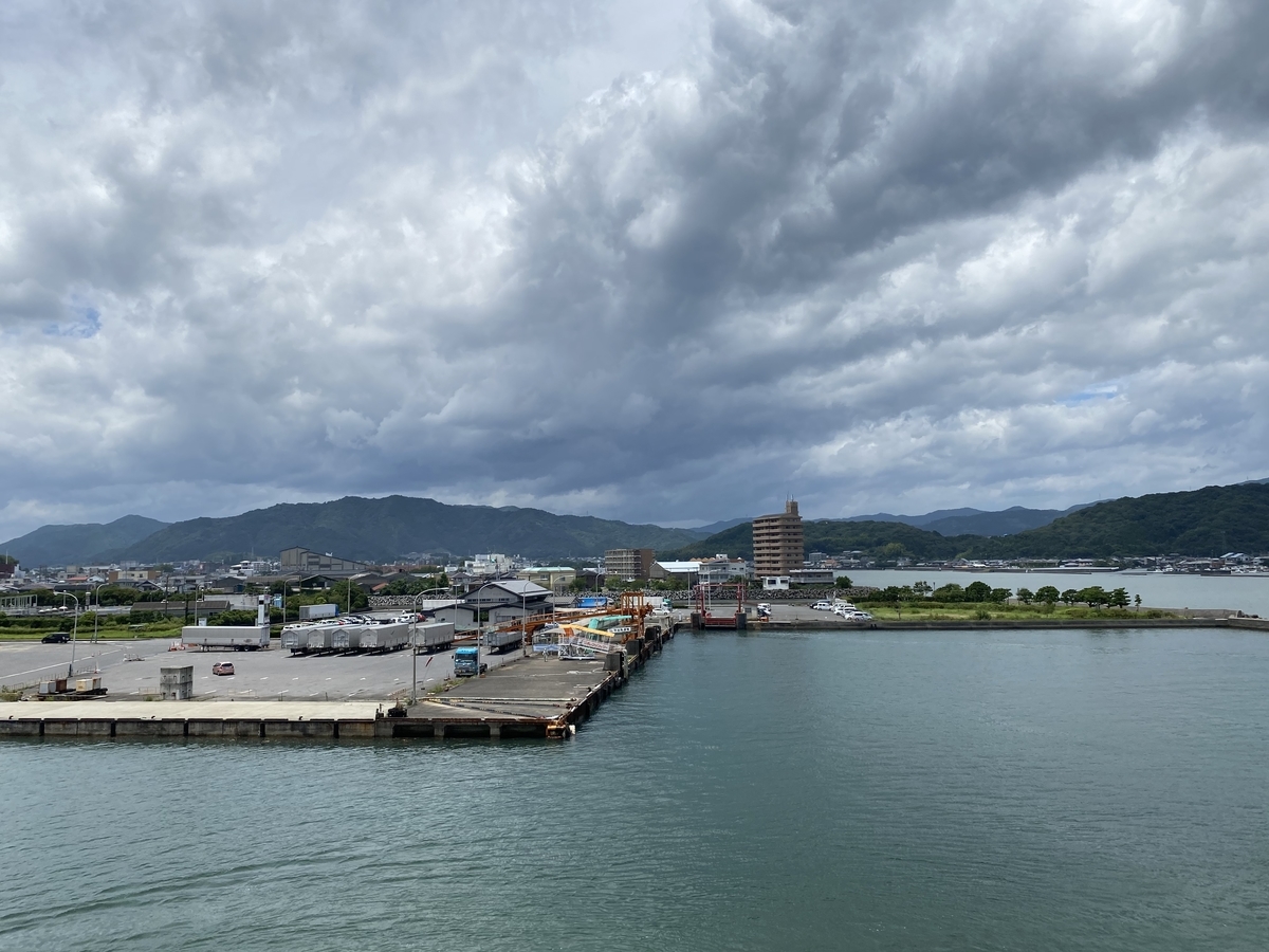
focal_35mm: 26
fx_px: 953
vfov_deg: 53.1
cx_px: 634
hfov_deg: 67.3
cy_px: 476
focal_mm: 4.25
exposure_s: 1/6757
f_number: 1.8
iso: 32
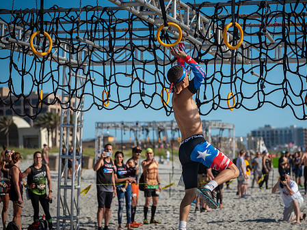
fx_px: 772
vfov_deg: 17.0
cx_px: 182
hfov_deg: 22.5
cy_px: 116
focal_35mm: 87
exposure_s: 1/4000
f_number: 2.8
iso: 320
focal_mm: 70
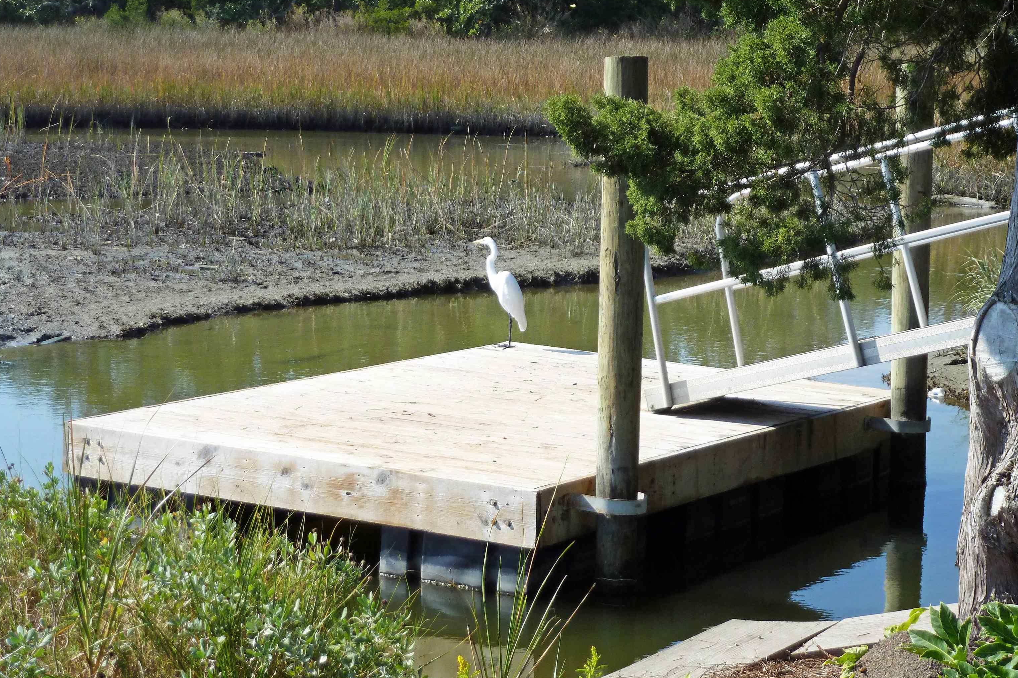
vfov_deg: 14.7
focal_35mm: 93
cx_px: 507
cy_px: 309
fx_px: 2629
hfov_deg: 21.9
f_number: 4.9
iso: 100
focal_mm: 16
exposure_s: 1/320
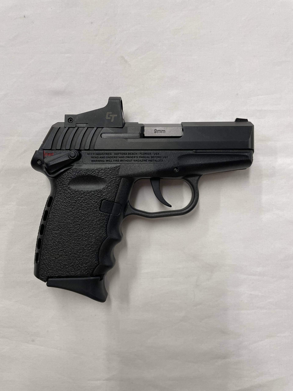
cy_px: 196
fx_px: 293
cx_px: 146
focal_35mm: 26
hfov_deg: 53.1
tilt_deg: -86.5
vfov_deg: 67.3
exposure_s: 1/120
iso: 80
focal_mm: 4.2
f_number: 1.6
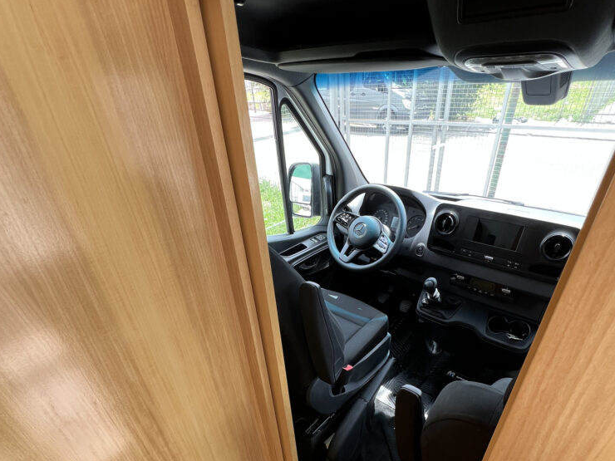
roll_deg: +3.8
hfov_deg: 87.7
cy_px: 316
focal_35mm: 18
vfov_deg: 69.0
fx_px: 320
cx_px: 316
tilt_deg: -36.7
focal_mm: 1.57
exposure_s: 1/99
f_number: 1.8
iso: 50
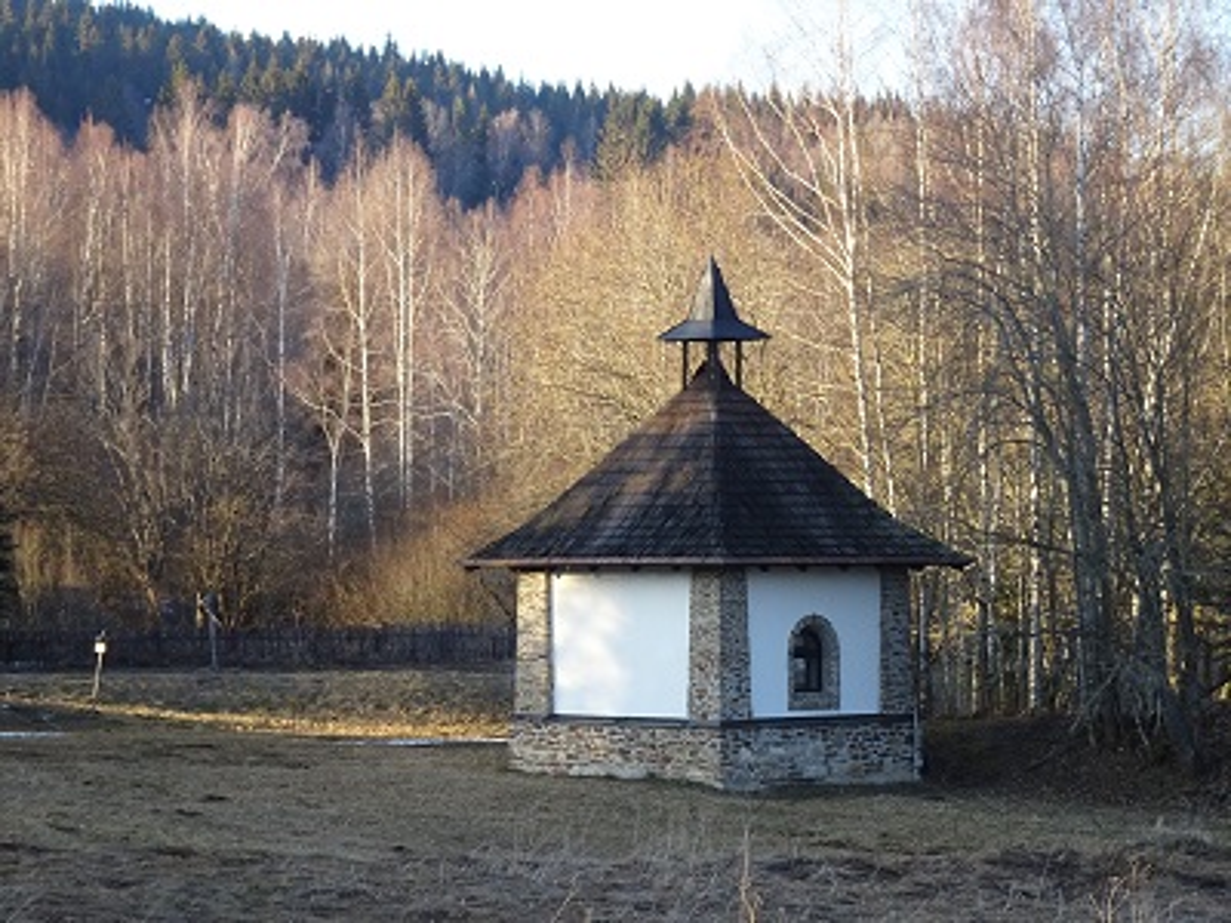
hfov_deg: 14.6
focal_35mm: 135
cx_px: 616
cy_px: 462
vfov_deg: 11.0
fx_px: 4801
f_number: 5.6
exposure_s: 1/160
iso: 250
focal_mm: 23.11
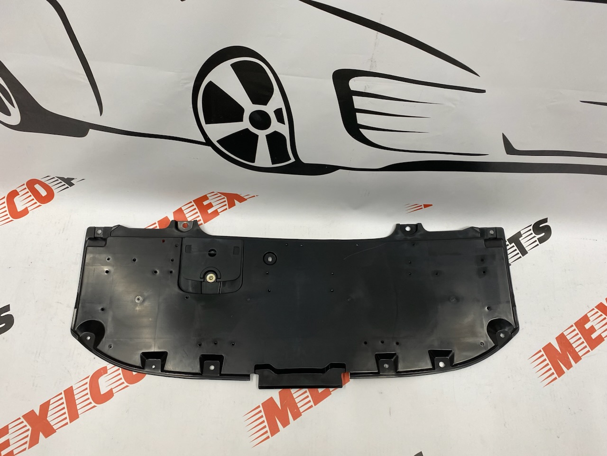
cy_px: 228
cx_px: 304
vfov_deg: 53.1
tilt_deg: -66.9
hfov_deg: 67.3
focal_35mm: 26
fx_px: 456
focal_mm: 4.25
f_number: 1.8
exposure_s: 1/100
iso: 125
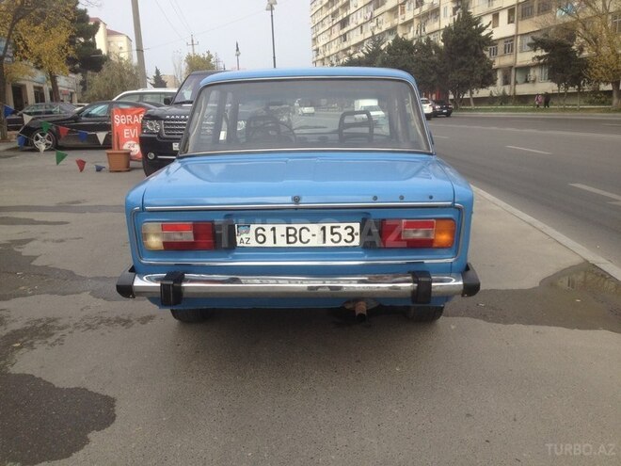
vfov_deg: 40.7
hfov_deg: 52.6
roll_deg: +1.9
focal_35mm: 35
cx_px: 310
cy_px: 233
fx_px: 628
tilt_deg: -15.6
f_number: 2.4
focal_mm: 4.28
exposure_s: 1/690
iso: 50
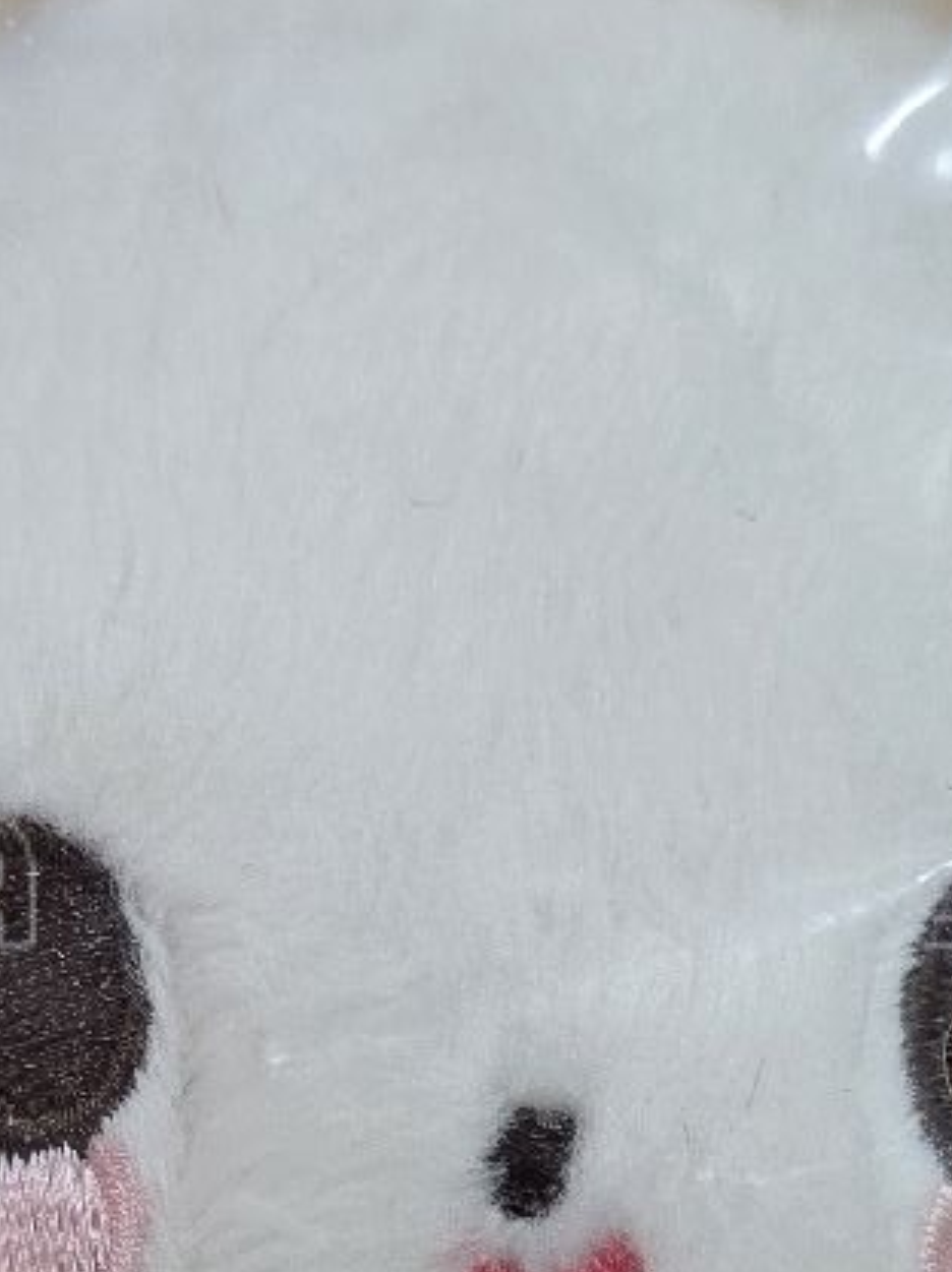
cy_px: 1058
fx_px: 3893
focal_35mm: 106
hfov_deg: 13.9
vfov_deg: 18.4
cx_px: 314
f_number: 1.7
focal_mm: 6.3
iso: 320
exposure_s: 1/120
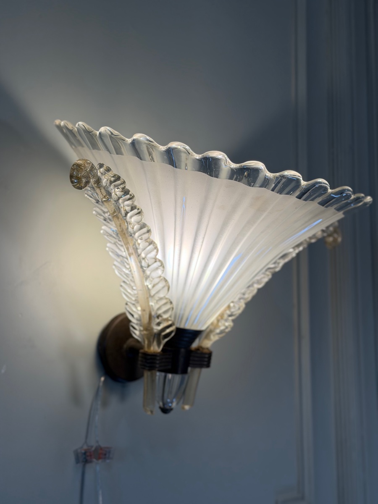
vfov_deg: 39.7
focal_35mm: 48
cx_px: 189
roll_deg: +0.5
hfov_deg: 30.3
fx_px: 699
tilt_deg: +9.0
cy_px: 252
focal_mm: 6.76
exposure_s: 1/246
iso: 64
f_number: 1.78
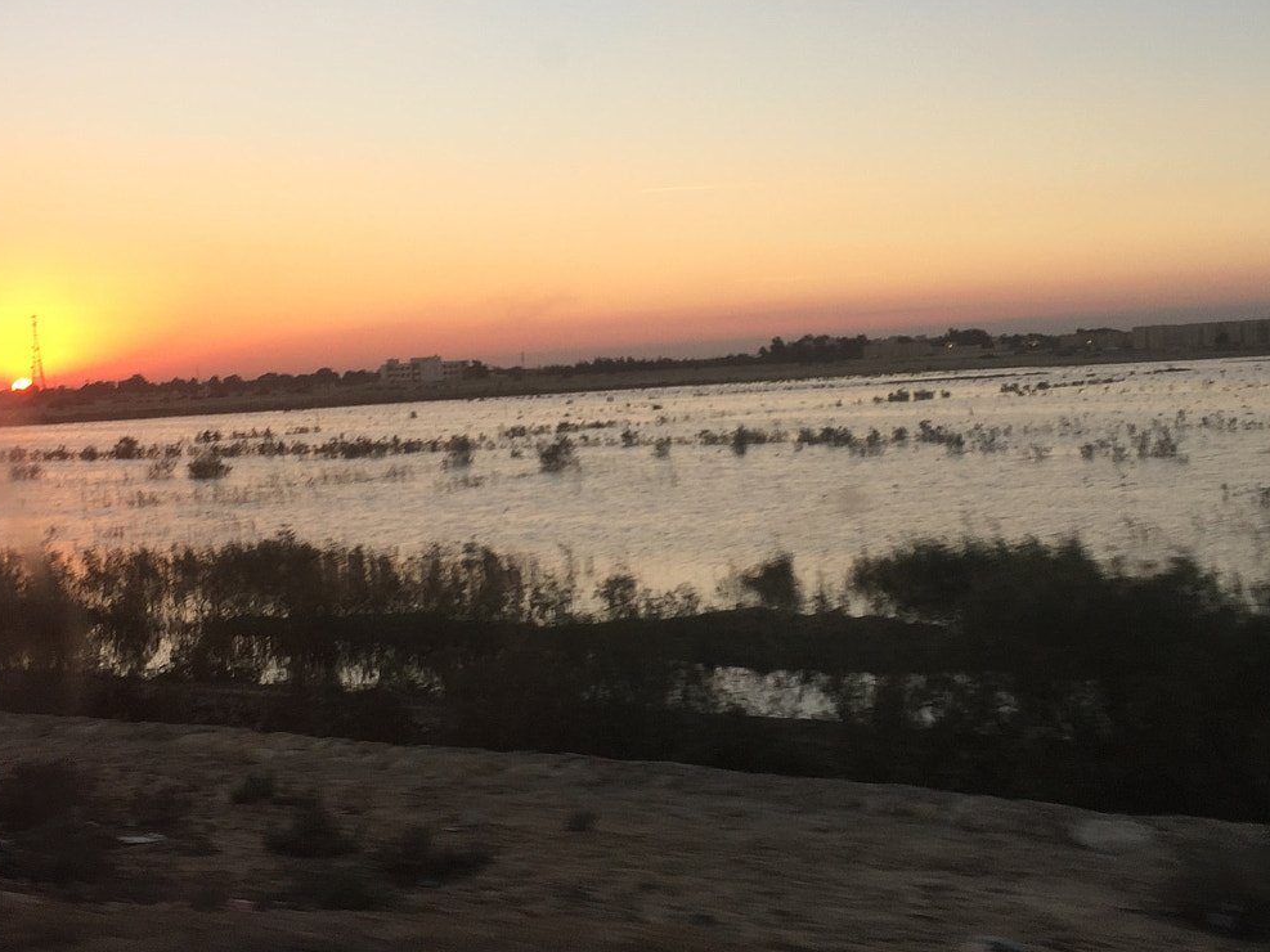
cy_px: 427
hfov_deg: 40.4
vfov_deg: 30.9
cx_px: 663
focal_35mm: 47
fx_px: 1724
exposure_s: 1/131
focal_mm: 4.15
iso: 32
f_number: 2.2
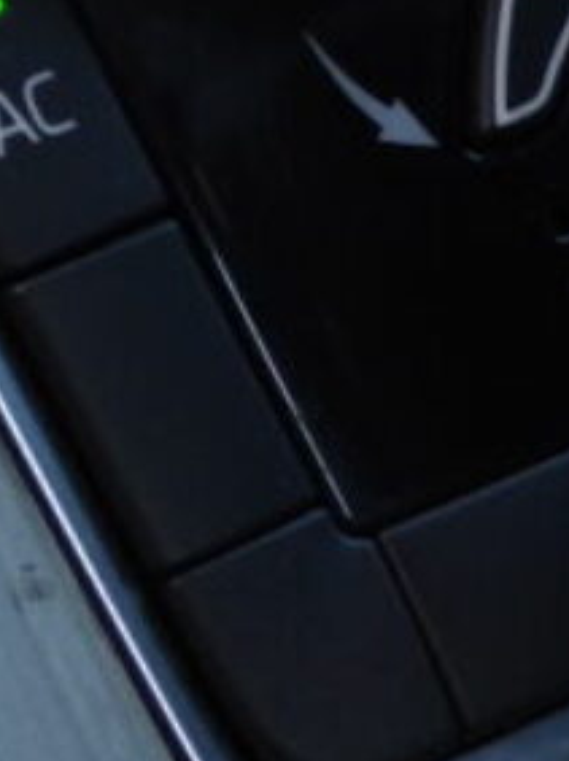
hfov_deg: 5.8
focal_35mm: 233
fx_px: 5114
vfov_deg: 8.3
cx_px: 1939
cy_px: 1201
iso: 100
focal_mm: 7.4
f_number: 3.2
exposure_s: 1/80
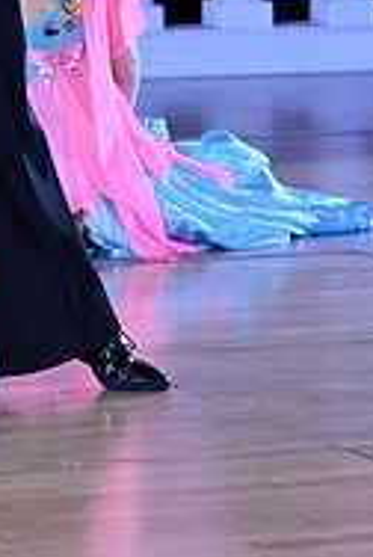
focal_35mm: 376
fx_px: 5822
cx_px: -78
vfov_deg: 5.4
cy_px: -172
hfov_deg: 3.7
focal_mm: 122
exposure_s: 1/200
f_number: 5
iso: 2000
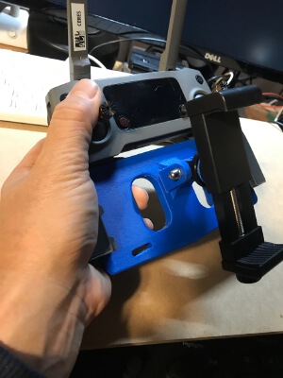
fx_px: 305
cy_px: 189
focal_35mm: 28
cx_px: 142
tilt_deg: -43.2
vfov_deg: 63.4
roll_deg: -22.7
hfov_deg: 49.7
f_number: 1.8
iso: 100
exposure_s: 1/13
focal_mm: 3.99
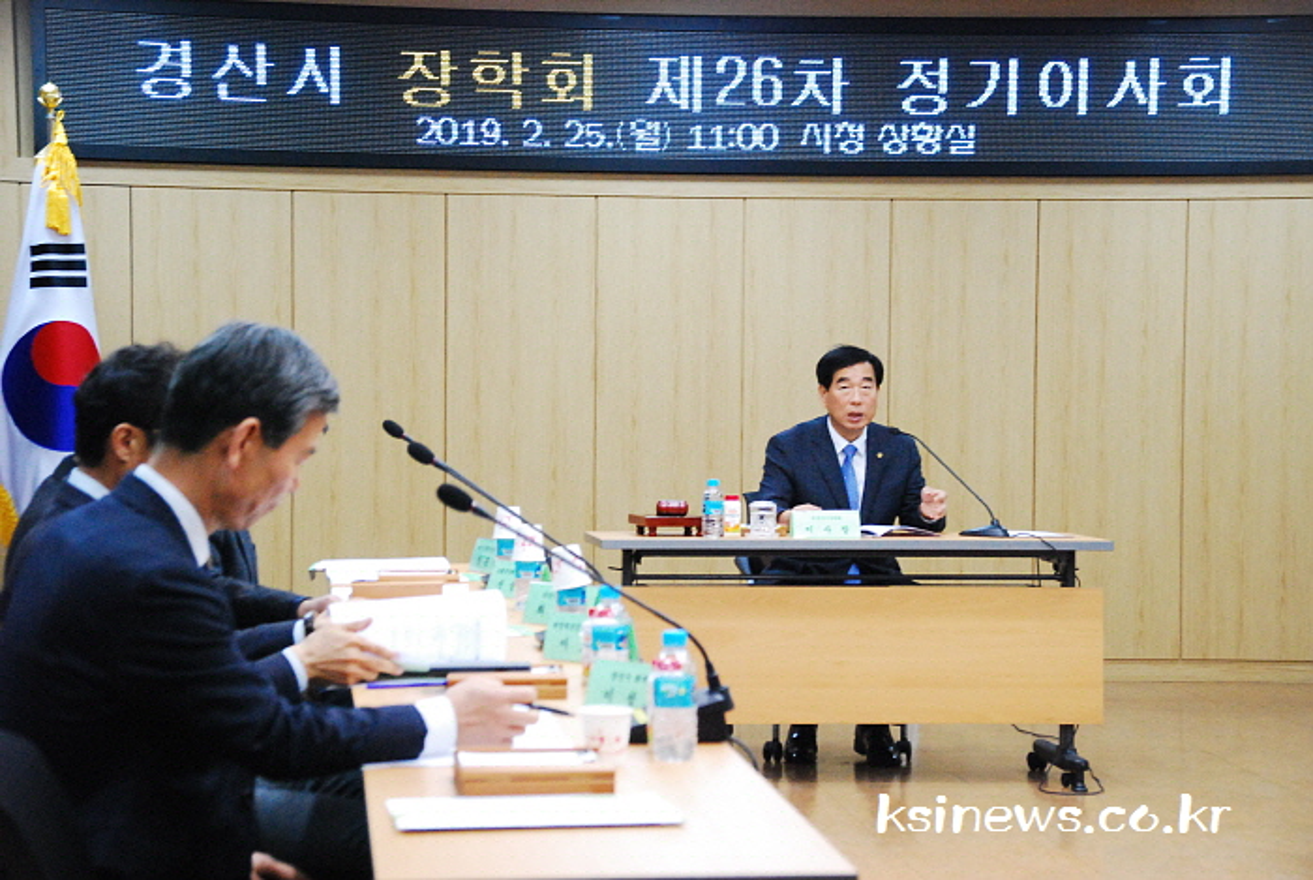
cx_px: 656
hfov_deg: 26.0
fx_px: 2849
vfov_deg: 17.6
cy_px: 440
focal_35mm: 78
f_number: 6.3
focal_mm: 52
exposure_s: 1/80
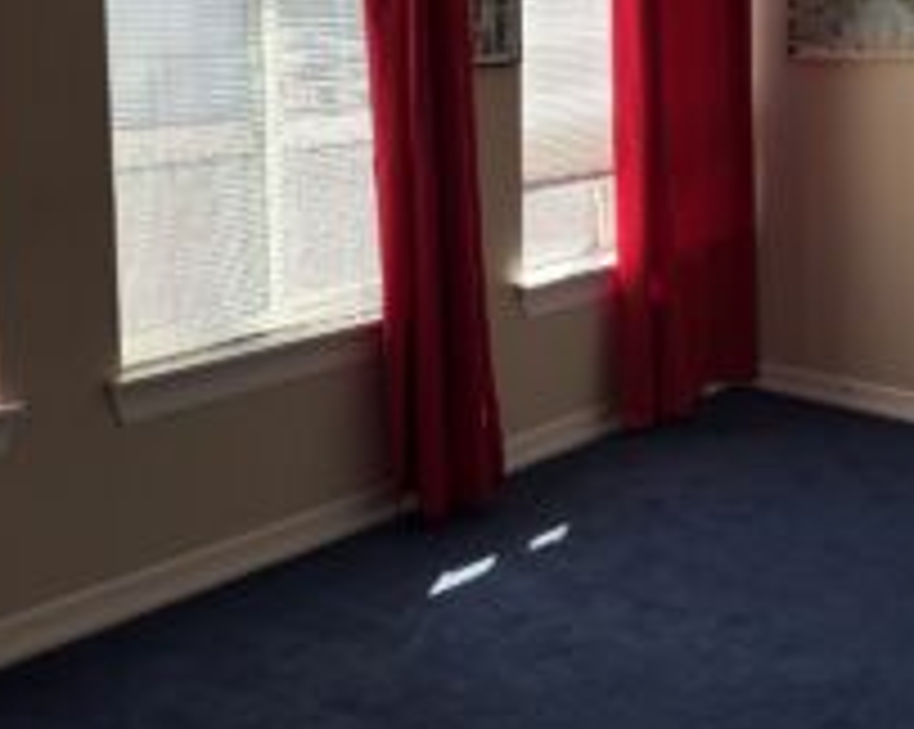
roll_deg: +1.3
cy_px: 130
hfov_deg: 37.4
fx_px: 1351
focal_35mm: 50
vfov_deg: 29.4
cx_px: 428
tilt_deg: -4.3
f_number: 1.6
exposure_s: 1/381
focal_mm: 5.96
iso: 50
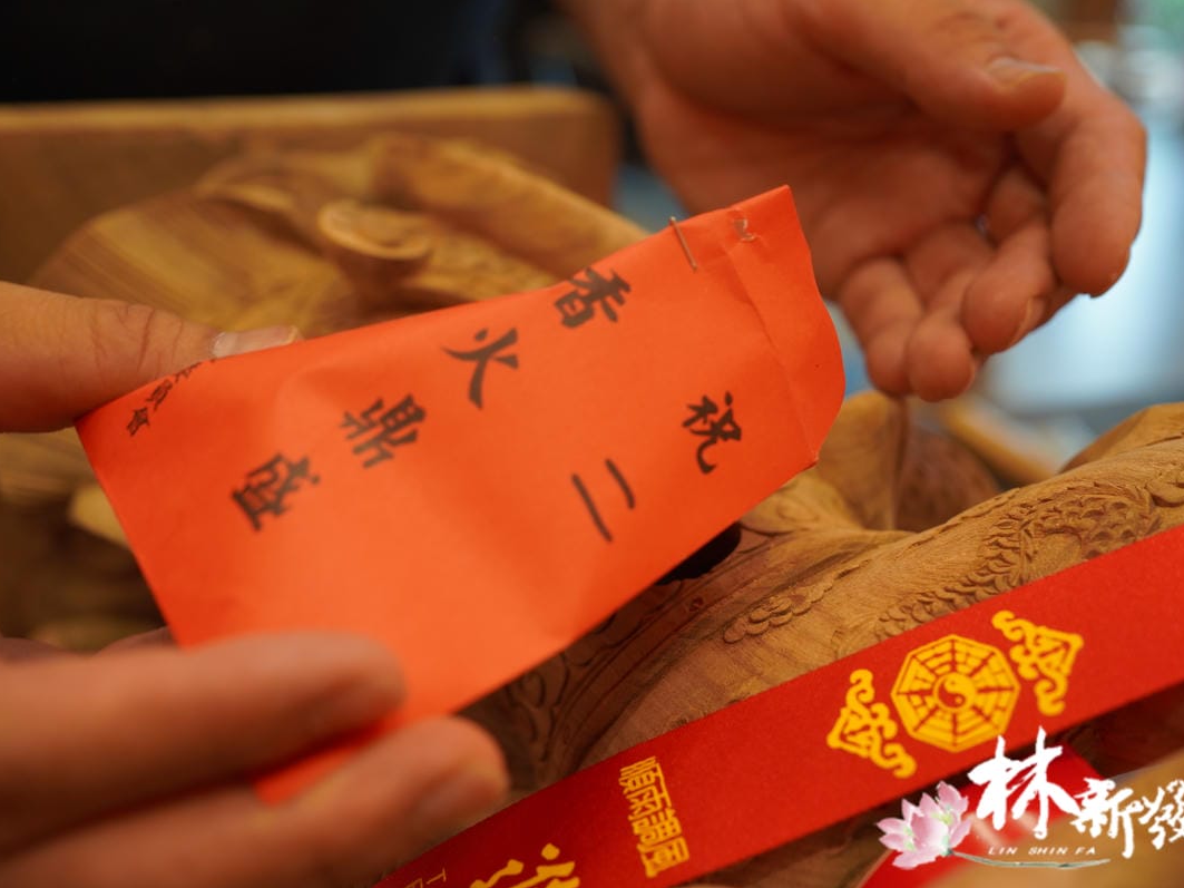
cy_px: 443
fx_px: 1300
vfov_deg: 37.7
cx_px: 591
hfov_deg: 49.0
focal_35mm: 38
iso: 1250
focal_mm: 35
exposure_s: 1/200
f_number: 4.5
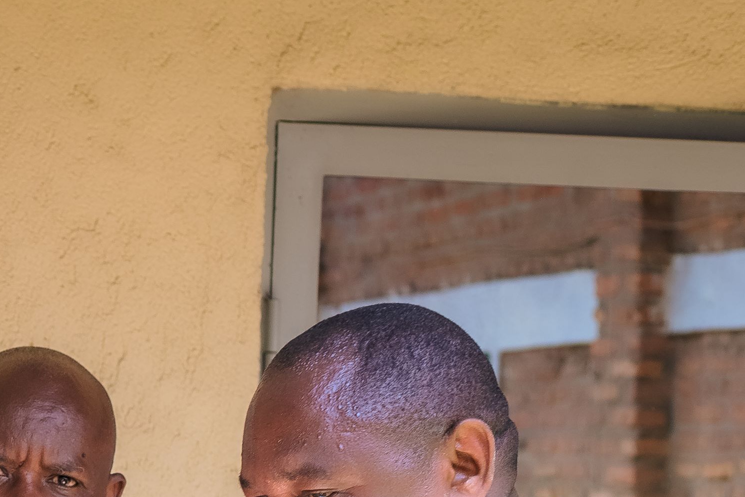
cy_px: 874
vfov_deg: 6.7
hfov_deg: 9.7
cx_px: -605
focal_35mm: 202
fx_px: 4182
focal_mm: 50
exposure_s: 1/200
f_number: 6.3
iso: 200
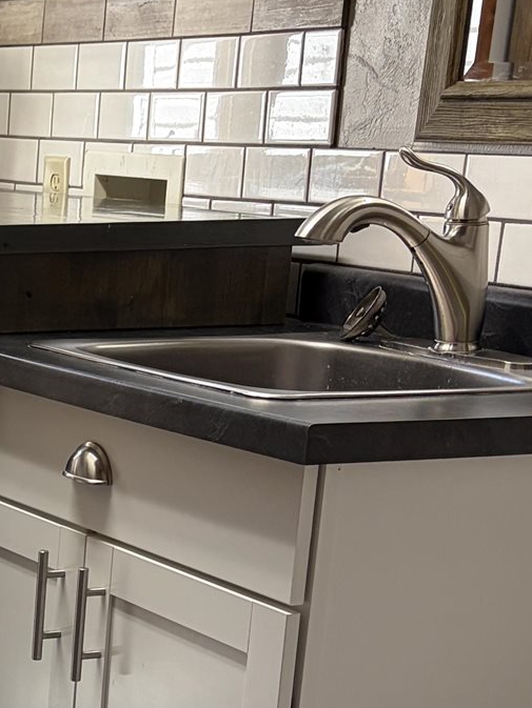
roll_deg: -0.3
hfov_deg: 15.5
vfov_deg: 21.4
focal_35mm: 89
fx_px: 1823
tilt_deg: -15.2
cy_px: 664
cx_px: -220
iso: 125
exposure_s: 1/120
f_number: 1.6
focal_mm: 5.96
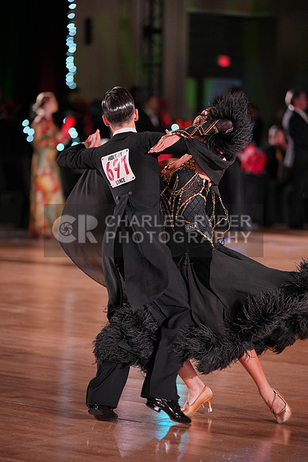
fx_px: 1834
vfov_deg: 14.3
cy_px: 231
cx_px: 154
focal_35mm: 143
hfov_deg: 9.6
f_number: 2.8
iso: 1000
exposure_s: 1/400
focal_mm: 143
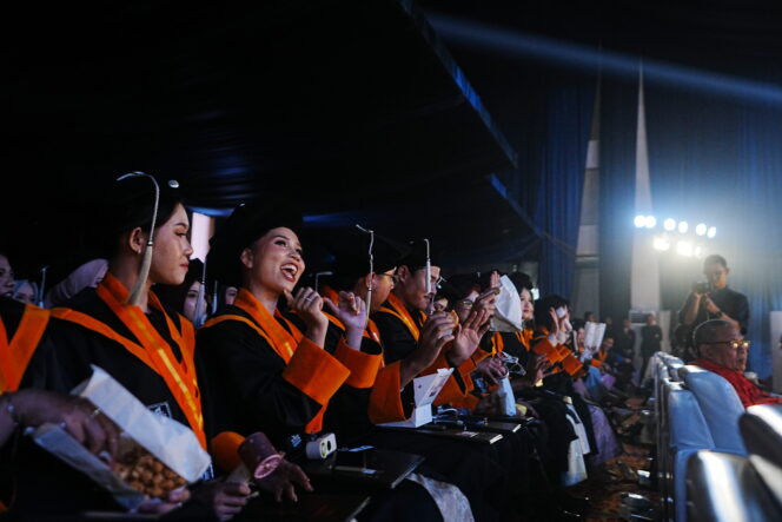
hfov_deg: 55.8
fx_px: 739
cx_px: 391
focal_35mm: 34
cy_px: 261
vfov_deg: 38.9
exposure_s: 1/125
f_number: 2.8
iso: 1600
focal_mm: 34
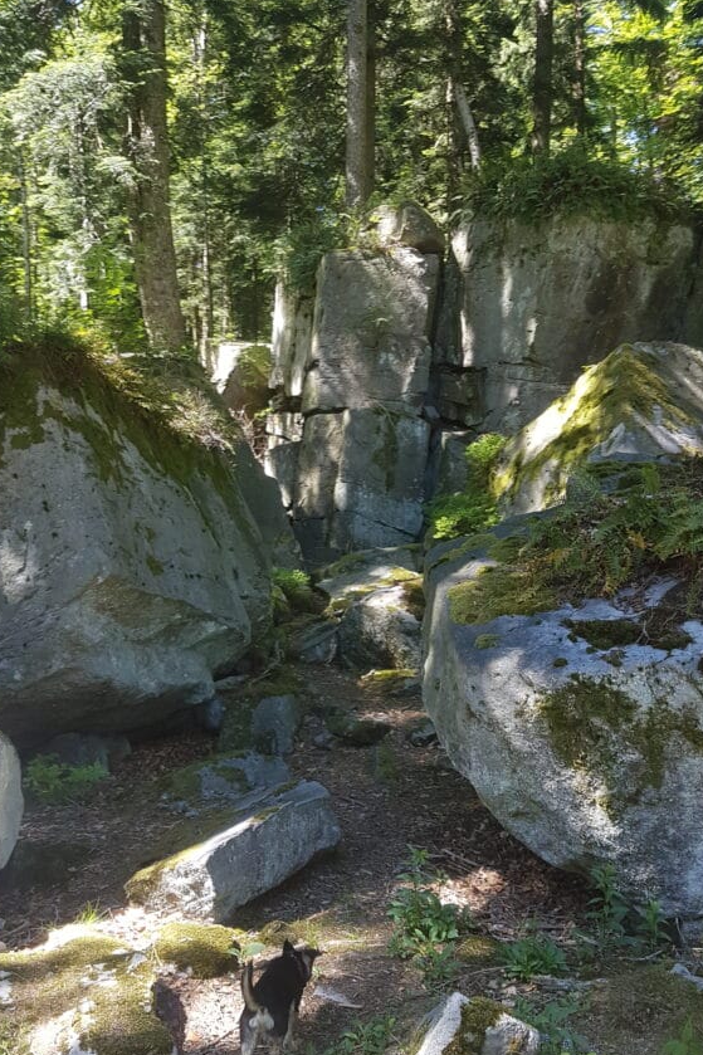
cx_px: 304
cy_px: 568
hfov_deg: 39.9
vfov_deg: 57.2
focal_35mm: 33
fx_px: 967
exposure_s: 1/140
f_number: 1.7
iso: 40
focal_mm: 4.2
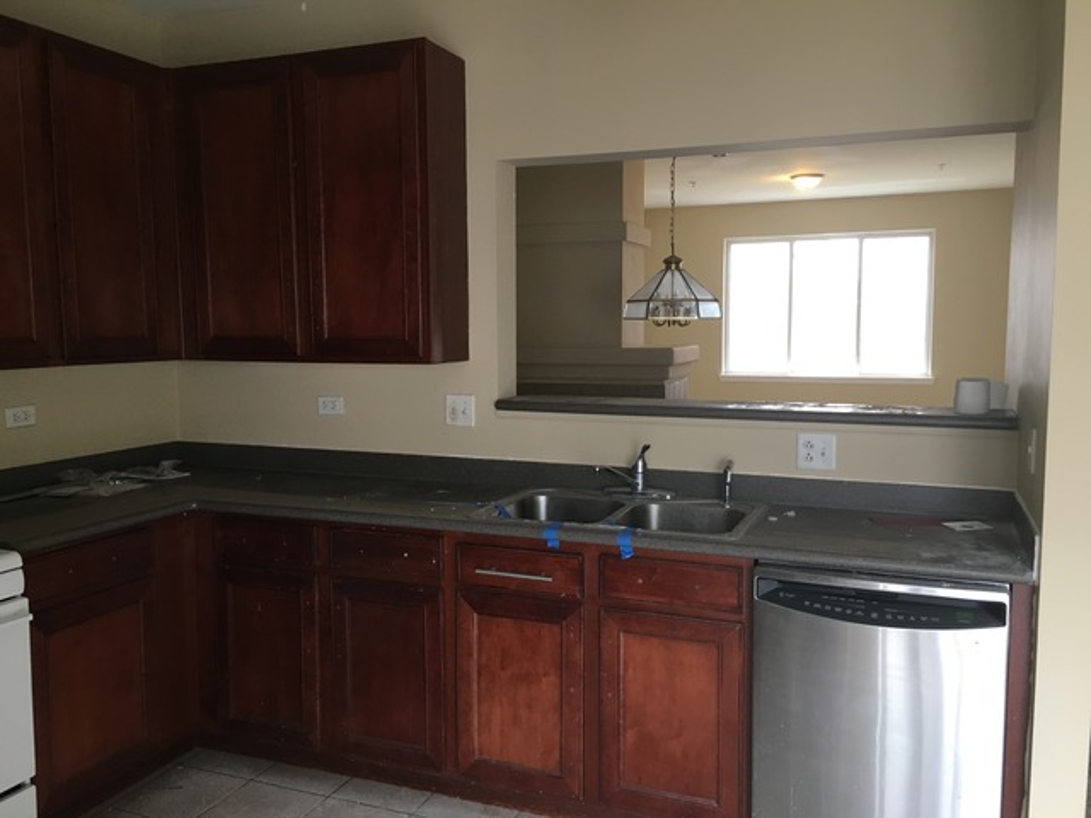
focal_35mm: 29
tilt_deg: -6.0
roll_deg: +0.6
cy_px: 409
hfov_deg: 61.7
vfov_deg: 48.2
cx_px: 546
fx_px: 914
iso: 100
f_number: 2.2
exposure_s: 1/30
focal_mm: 4.15
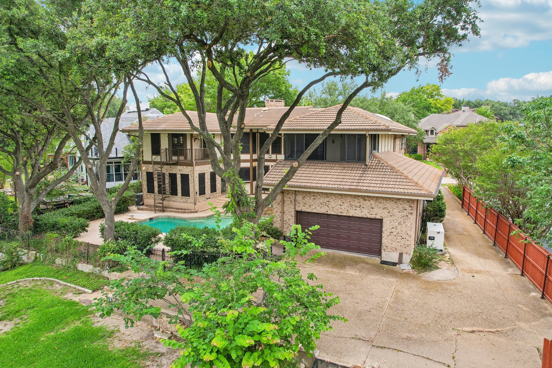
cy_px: 188
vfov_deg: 55.1
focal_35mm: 23
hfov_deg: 76.1
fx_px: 353
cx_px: 285
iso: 100
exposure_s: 1/730
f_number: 2.8
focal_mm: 8.4
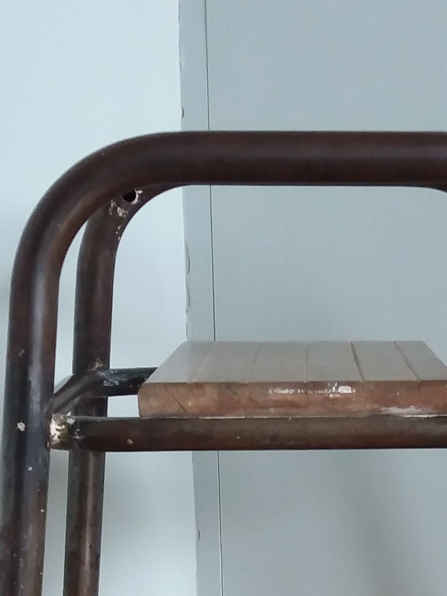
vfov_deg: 24.6
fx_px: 1222
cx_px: 343
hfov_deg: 20.5
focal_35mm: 71
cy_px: 731
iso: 160
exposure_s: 1/33
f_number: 1.9
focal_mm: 3.7
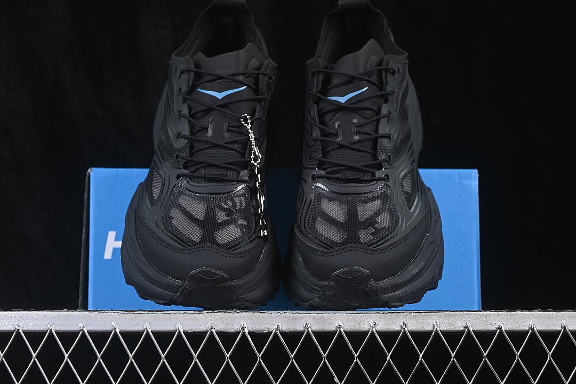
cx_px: 288
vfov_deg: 18.2
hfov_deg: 27.0
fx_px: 1200
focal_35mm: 75
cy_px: 192
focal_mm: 50
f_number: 6.3
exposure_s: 1/60
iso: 160
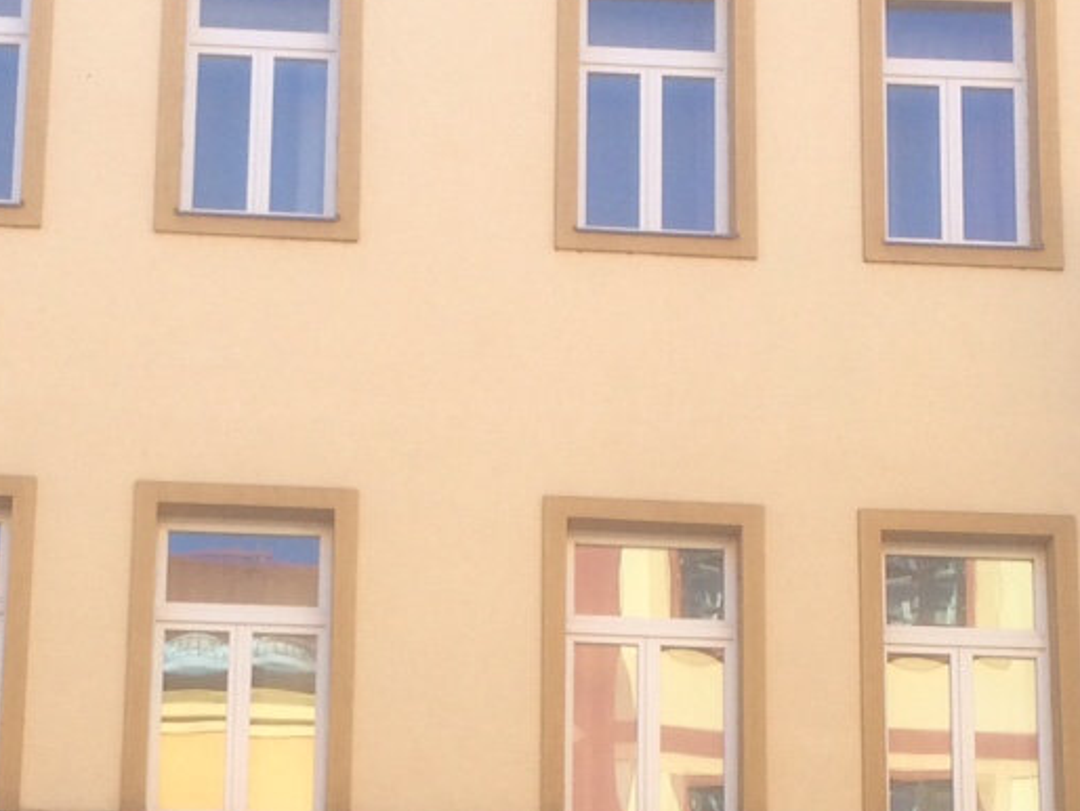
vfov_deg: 15.7
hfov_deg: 21.3
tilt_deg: +13.6
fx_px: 2872
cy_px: 851
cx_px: 408
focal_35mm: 92
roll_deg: +0.1
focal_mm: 4.15
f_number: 2.2
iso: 32
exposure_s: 1/446
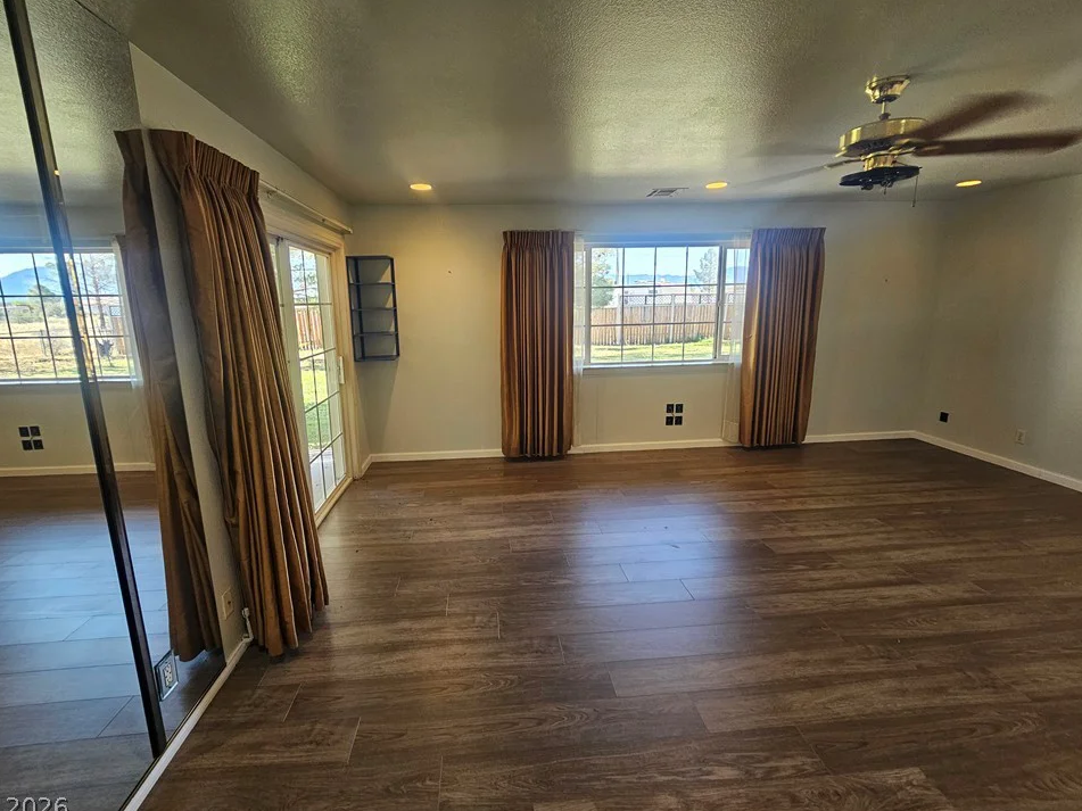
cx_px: 527
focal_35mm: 14
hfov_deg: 102.0
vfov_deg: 85.6
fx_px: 438
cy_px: 389
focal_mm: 2.2
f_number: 2.2
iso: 125
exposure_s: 1/60
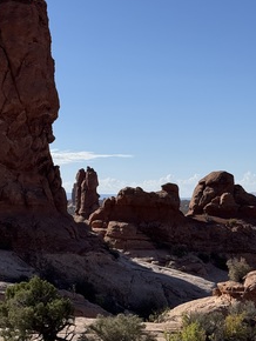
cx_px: 50
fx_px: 847
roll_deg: +2.1
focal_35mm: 86
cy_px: 72
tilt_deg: +9.0
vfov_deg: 22.5
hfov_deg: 17.1
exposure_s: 1/6410
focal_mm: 6.76
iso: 64
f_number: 1.78
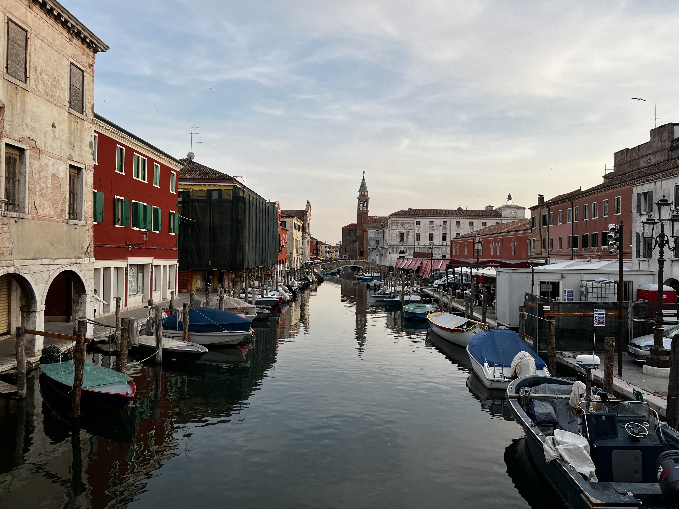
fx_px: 510
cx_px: 340
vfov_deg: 53.1
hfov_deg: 67.3
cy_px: 254
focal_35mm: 26
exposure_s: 1/434
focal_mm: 5.7
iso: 50
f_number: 1.5
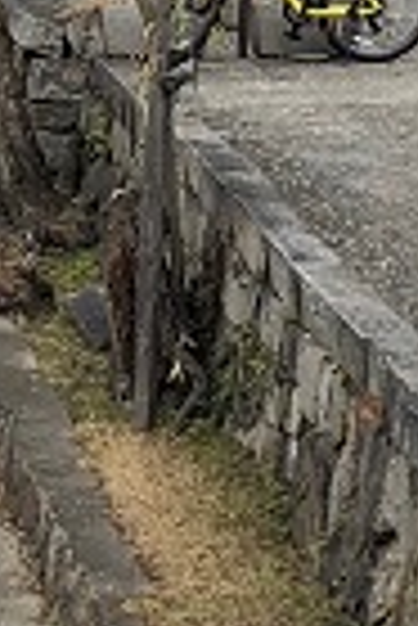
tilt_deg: -8.1
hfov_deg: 6.0
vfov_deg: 9.2
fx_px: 3874
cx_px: -396
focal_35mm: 223
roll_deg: -2.8
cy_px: 248
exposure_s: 1/923
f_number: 1.8
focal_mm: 3.99
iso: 20
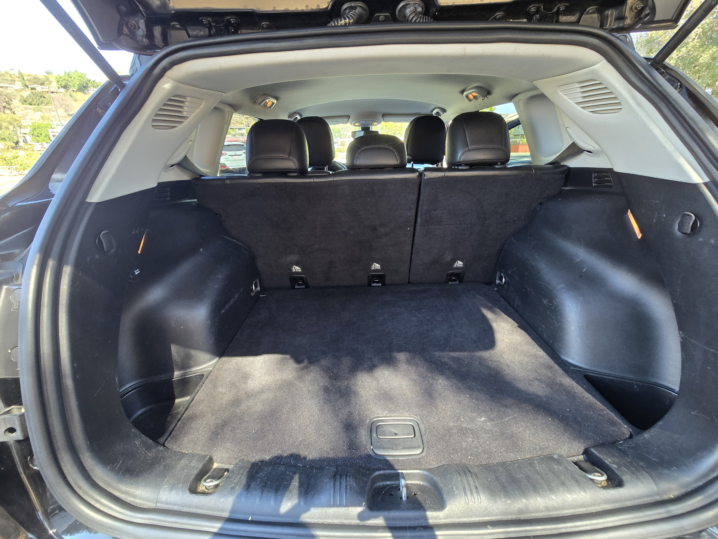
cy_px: 270
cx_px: 359
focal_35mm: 13
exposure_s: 1/60
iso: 125
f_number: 2.2
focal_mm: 2.2
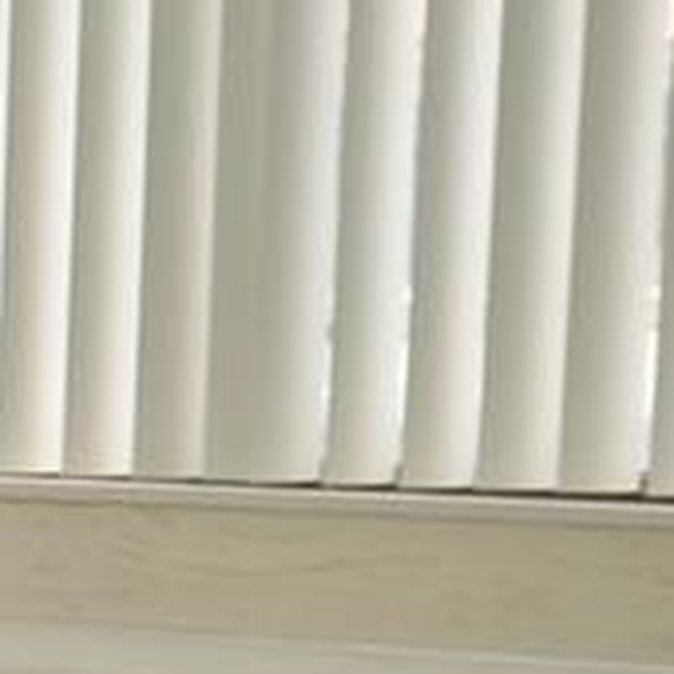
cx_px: -1146
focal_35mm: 132
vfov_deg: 13.2
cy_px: 418
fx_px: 2908
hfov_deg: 10.5
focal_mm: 11
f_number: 5
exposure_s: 1/80
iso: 200
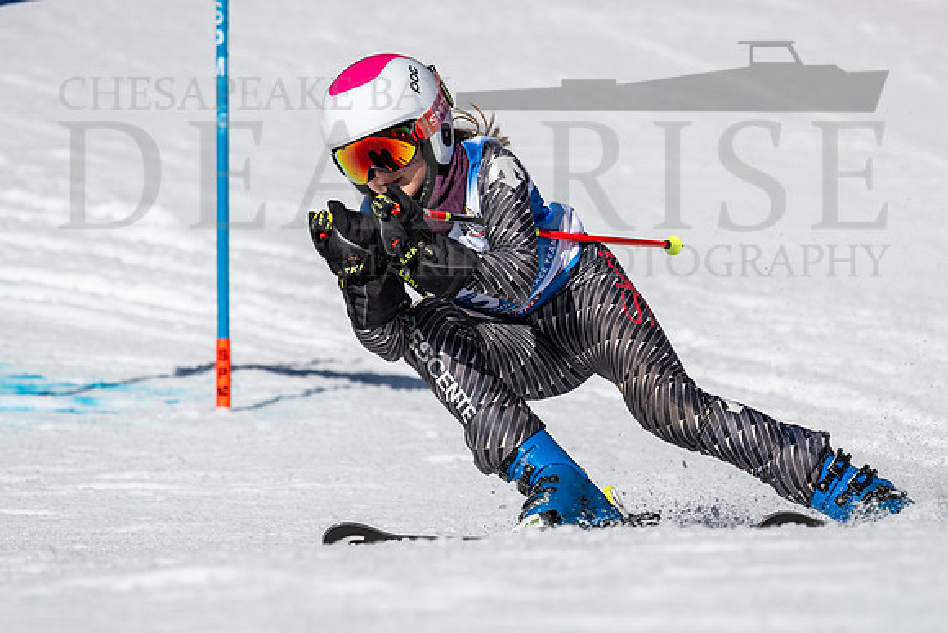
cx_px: 563
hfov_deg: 2.9
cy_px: 339
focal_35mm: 713
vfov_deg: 1.9
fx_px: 18781
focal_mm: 400
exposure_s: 1/2000
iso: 200
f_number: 8
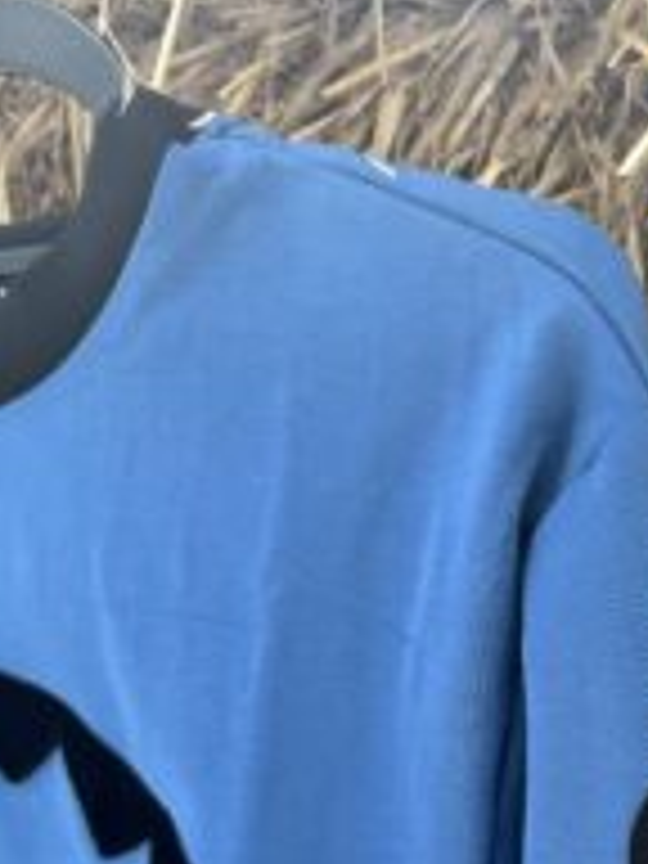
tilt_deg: -14.2
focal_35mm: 50
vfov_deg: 35.6
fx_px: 1248
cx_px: 526
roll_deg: +1.4
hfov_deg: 28.4
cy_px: 801
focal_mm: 6.76
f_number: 1.78
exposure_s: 1/1366
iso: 80
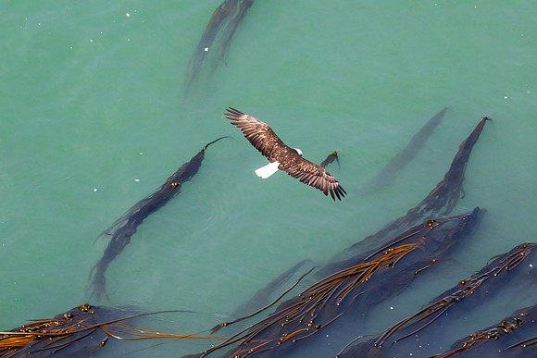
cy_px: 179
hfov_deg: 5.3
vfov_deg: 3.5
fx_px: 5819
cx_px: 268
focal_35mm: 390
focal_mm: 390
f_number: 14
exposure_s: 1/2500
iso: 12800
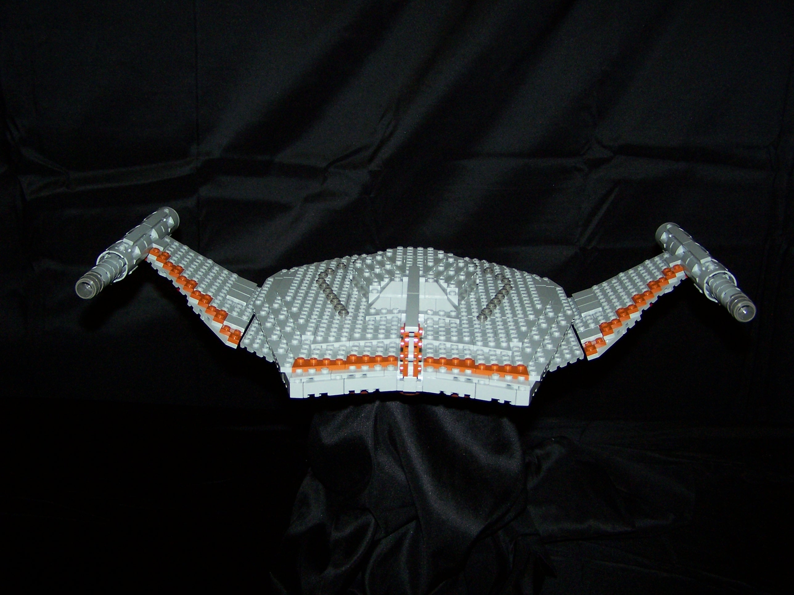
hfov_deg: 49.0
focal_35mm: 38
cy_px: 298
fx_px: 872
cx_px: 397
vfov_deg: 37.7
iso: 140
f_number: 2.8
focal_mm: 6.3
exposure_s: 1/60
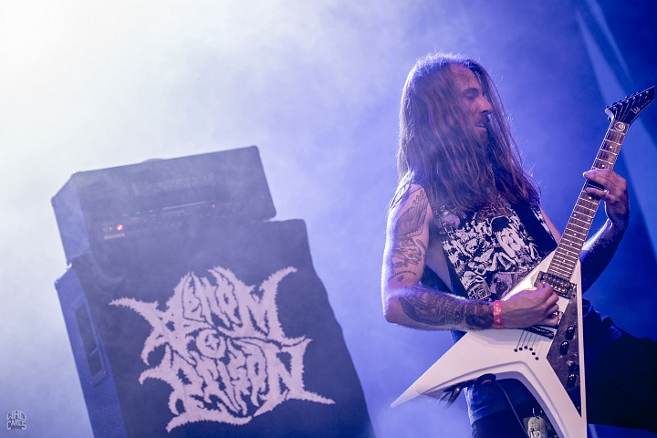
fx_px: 1916
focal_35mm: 105
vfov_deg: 13.0
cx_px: 328
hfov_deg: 19.5
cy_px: 219
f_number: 2.8
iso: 640
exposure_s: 1/100
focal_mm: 70
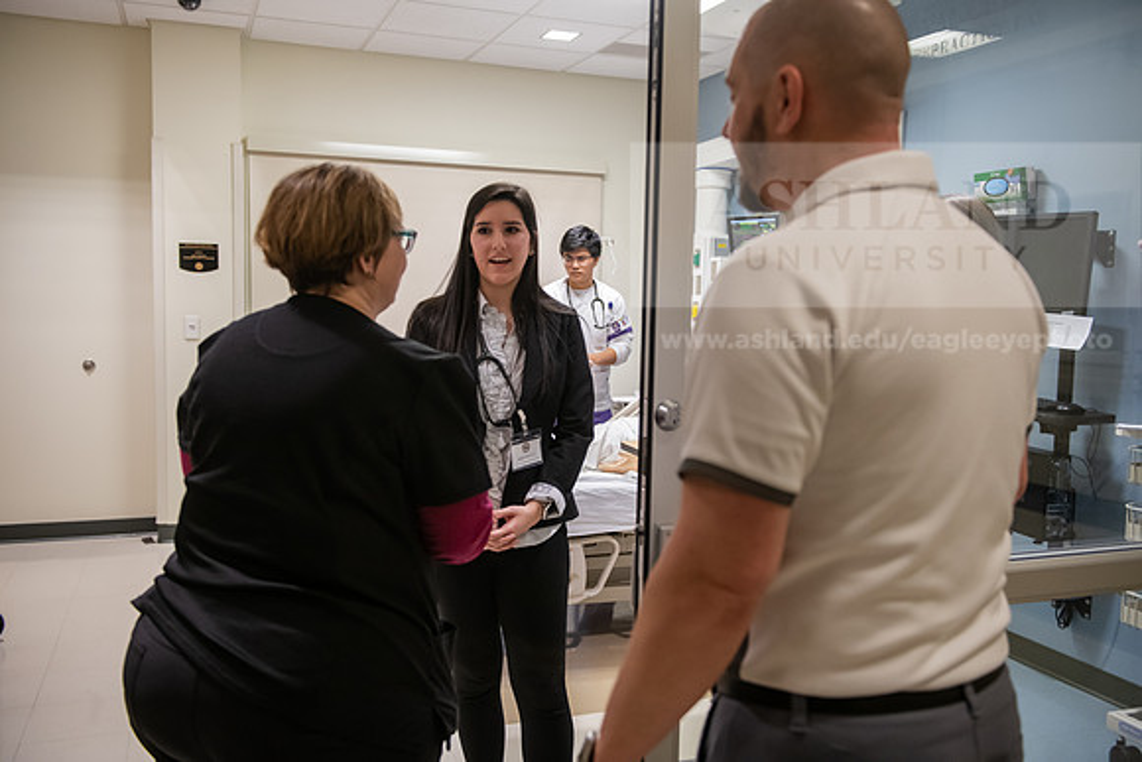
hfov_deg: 58.7
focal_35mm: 32
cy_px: 381
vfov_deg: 41.1
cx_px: 571
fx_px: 1015
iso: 1250
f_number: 3.5
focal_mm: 32
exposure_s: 1/160
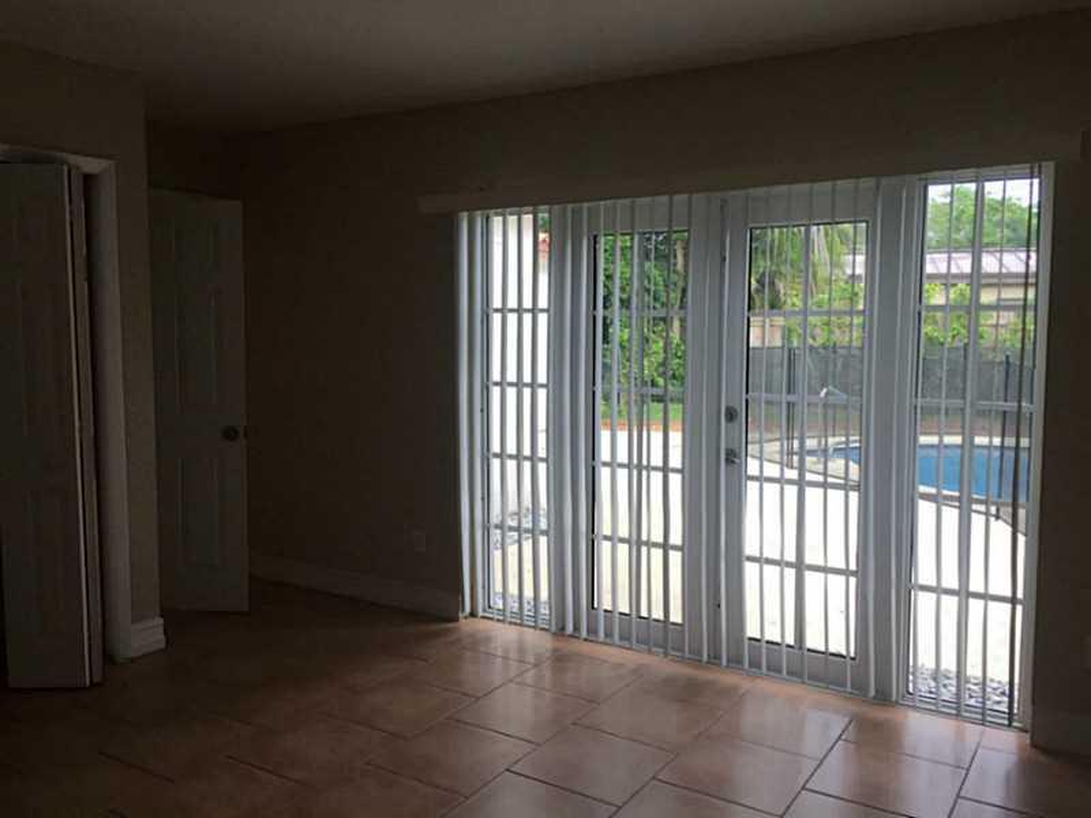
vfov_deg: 48.2
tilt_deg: -4.6
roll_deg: -1.4
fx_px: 914
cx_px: 546
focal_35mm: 29
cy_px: 409
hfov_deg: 61.7
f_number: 2.2
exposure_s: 1/120
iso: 50
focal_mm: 4.15
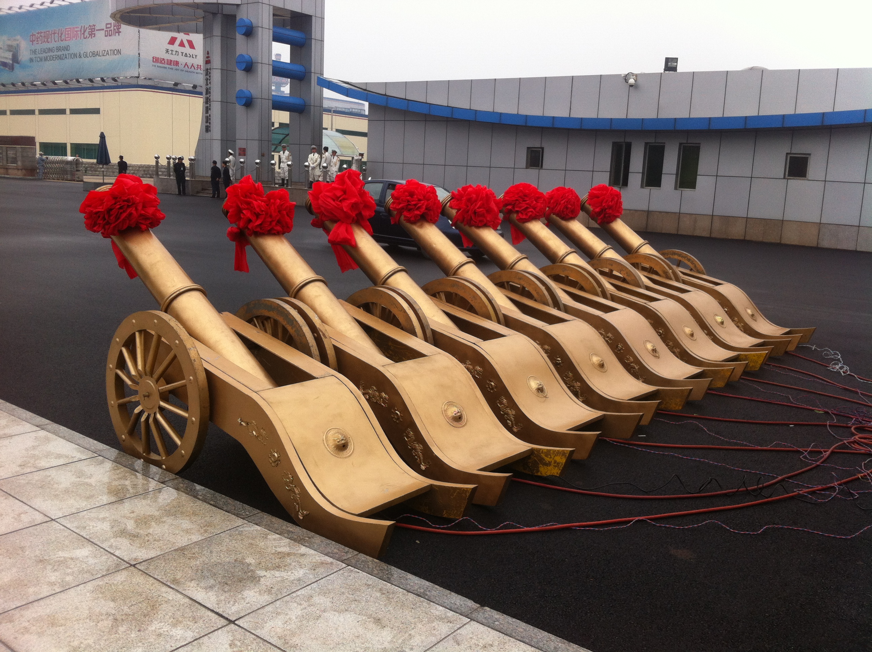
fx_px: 880
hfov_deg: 52.7
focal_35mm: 35
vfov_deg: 40.6
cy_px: 326
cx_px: 436
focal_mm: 3.85
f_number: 2.8
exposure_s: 1/279
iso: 80
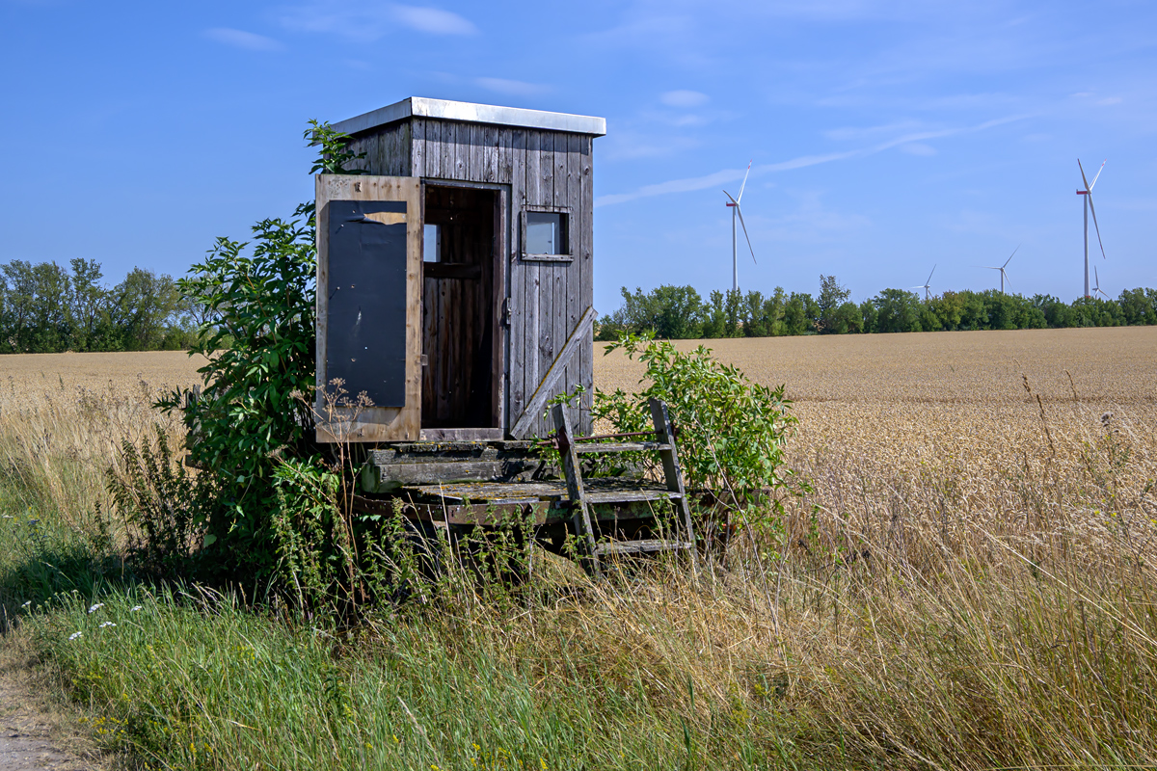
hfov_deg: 47.2
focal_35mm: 41
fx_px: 1326
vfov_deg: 32.4
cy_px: 386
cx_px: 578
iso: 200
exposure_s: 1/500
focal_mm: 27.5
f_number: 8
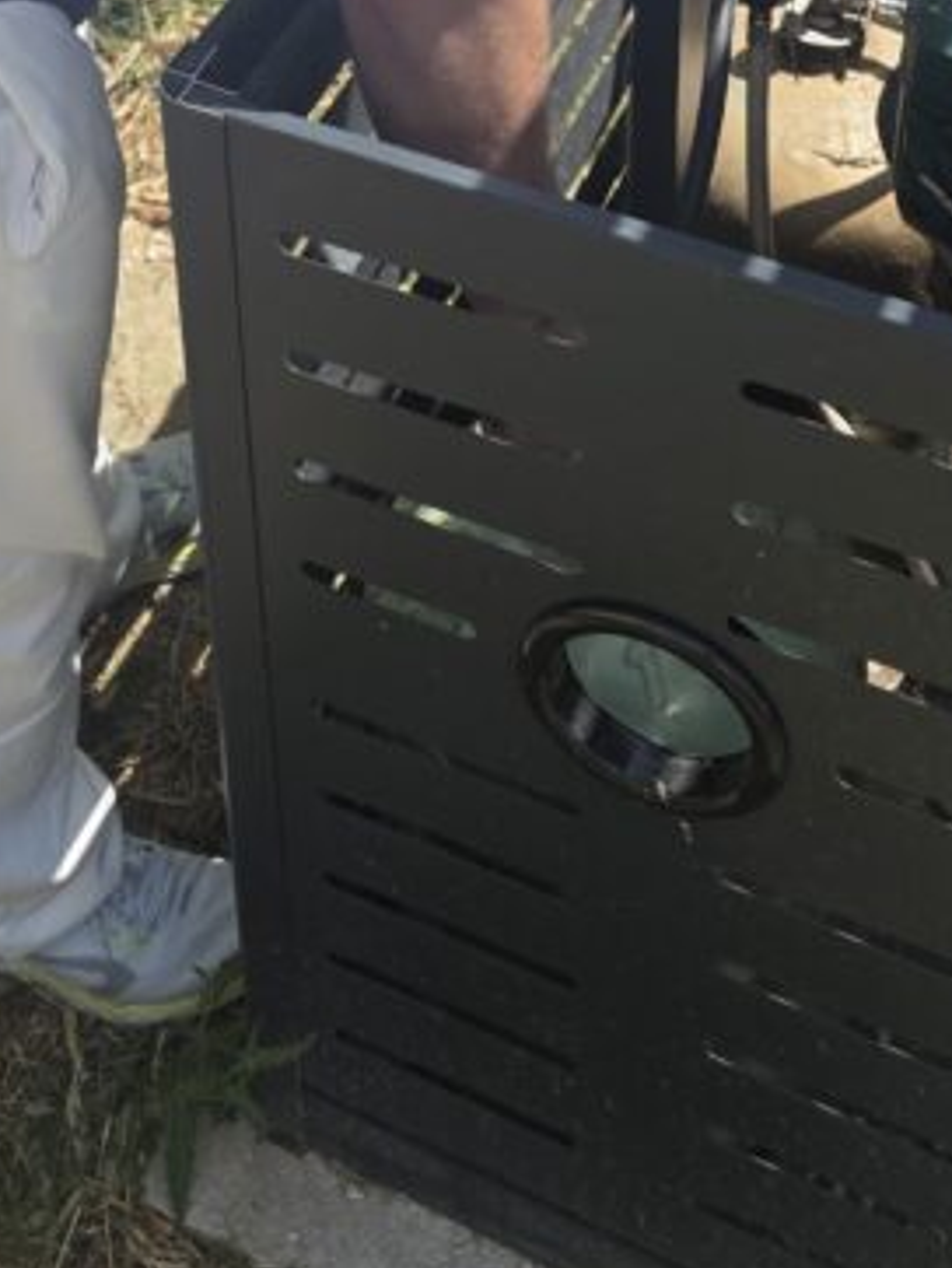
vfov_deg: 25.5
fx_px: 2381
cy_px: -396
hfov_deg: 22.6
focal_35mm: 65
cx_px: 392
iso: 80
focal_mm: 6.3
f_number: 1.7
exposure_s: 1/4539
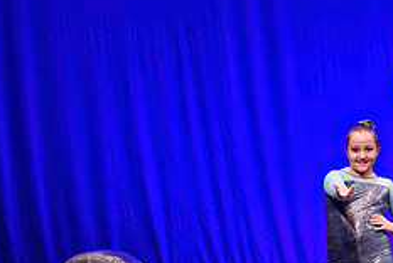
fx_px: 3367
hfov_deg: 6.6
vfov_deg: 4.5
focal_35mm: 308
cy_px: 166
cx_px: 505
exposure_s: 1/400
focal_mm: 98
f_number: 2.8
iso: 1600
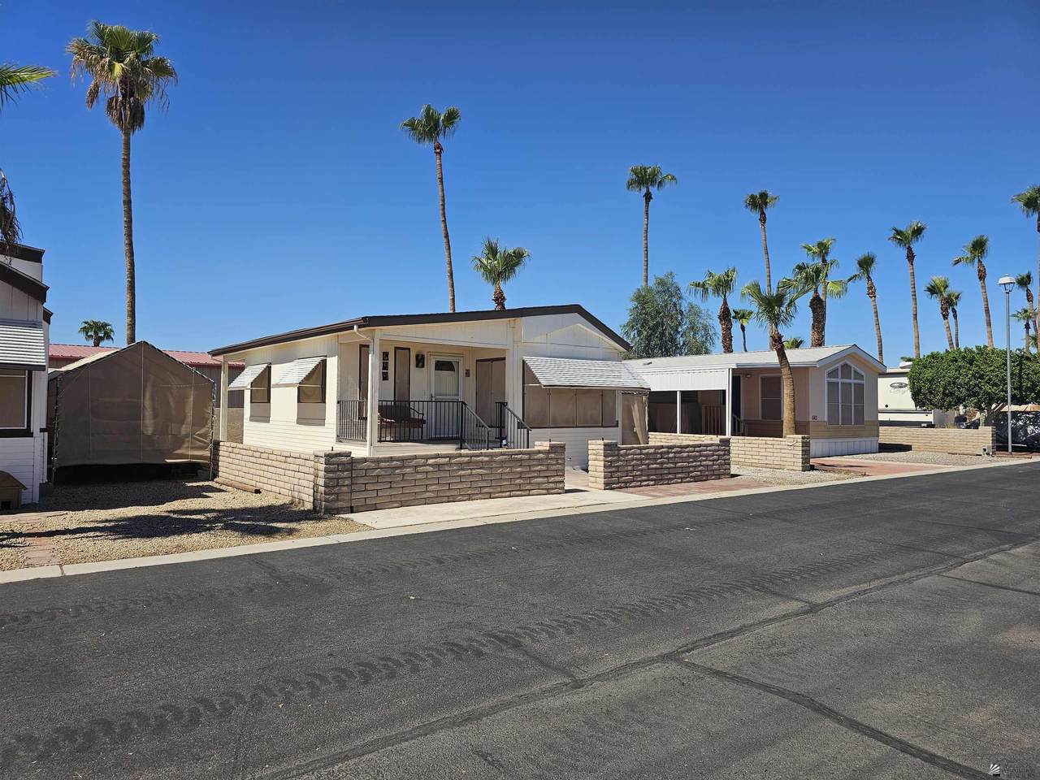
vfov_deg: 58.9
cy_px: 390
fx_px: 691
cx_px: 520
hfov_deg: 73.9
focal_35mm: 23
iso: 10
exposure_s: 1/1041
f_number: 1.7
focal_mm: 6.3
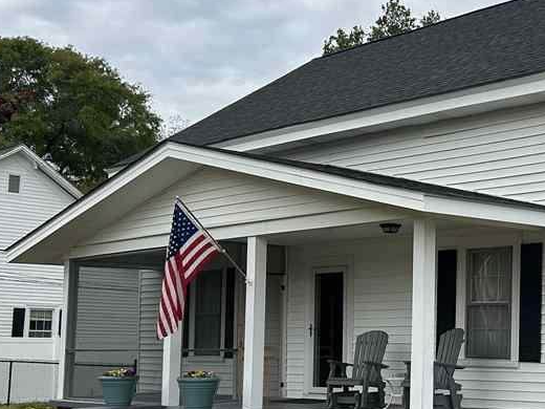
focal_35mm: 64
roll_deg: -0.1
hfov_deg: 28.5
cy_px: 262
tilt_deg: +4.6
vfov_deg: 22.9
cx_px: 539
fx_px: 1008
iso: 50
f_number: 1.5
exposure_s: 1/3077
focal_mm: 5.7
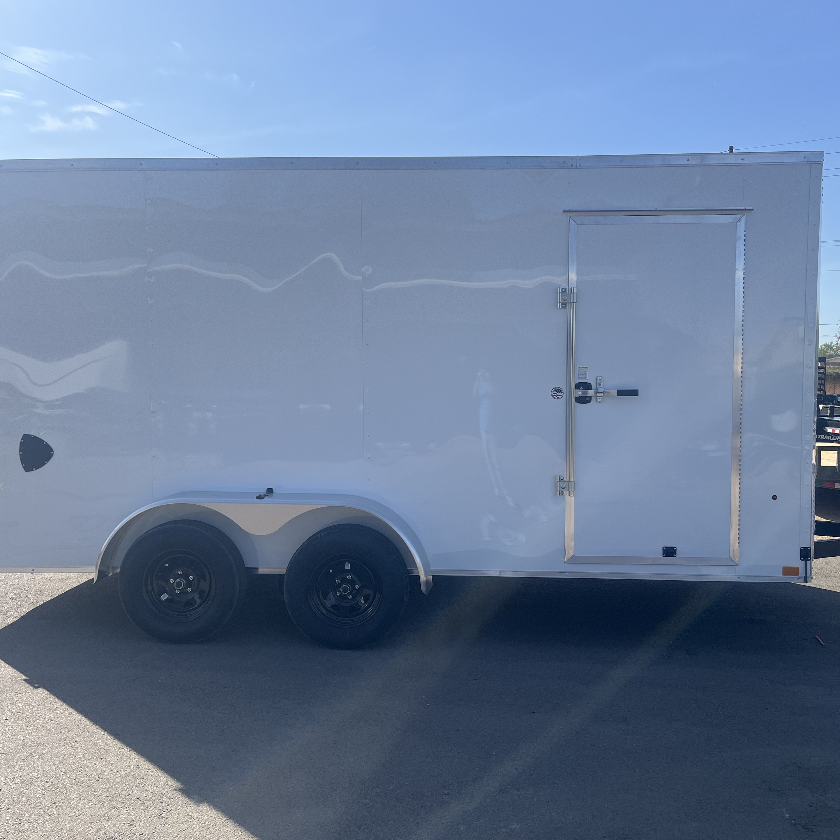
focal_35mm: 31
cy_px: 416
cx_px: 452
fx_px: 851
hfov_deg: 52.5
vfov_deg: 52.5
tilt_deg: -4.0
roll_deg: -0.9
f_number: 1.6
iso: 50
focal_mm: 5.1
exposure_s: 1/2899
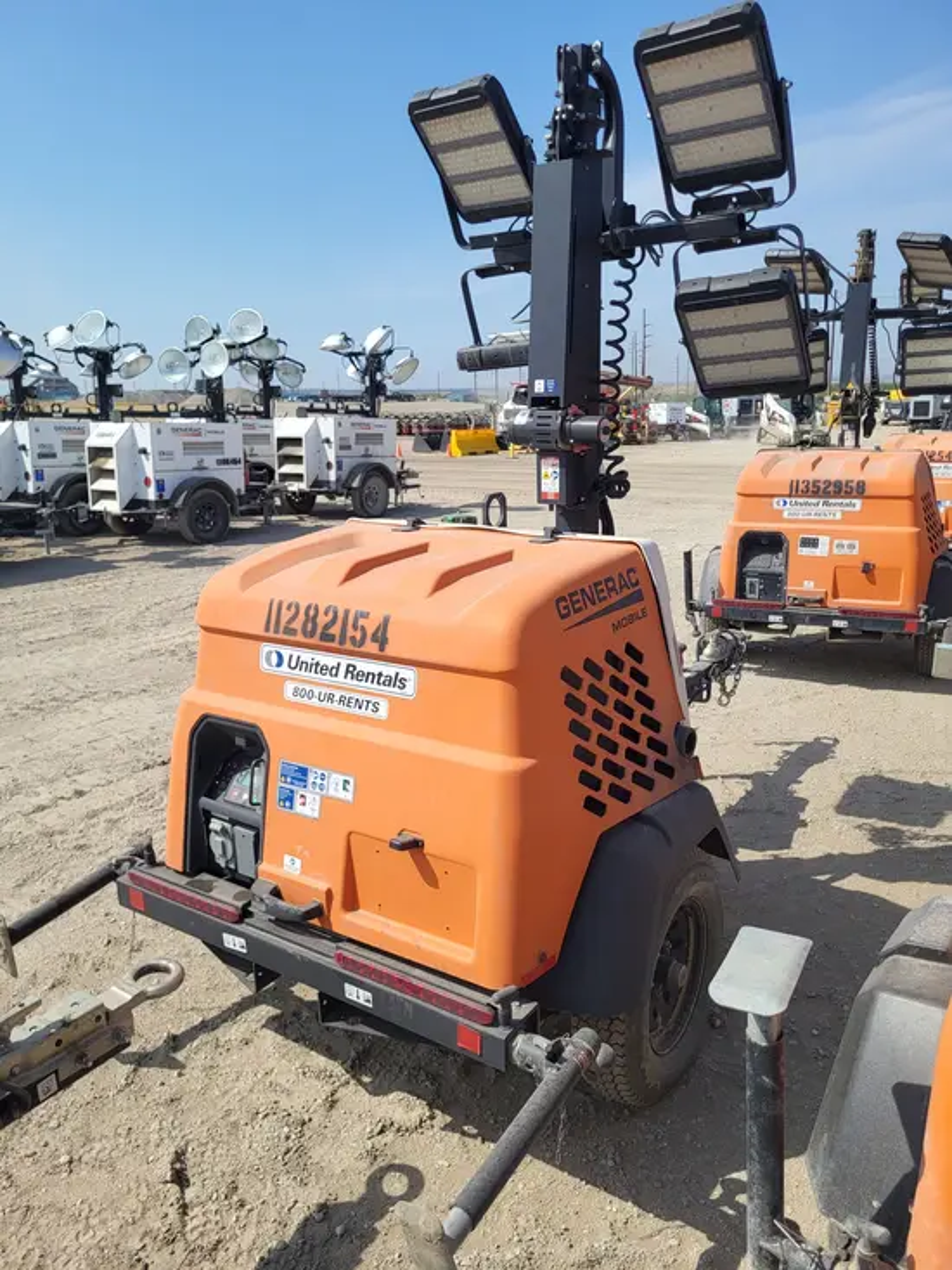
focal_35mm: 26
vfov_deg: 67.3
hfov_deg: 53.1
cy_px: 635
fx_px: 953
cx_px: 476
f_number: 1.8
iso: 40
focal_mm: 5.4
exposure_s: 1/2417
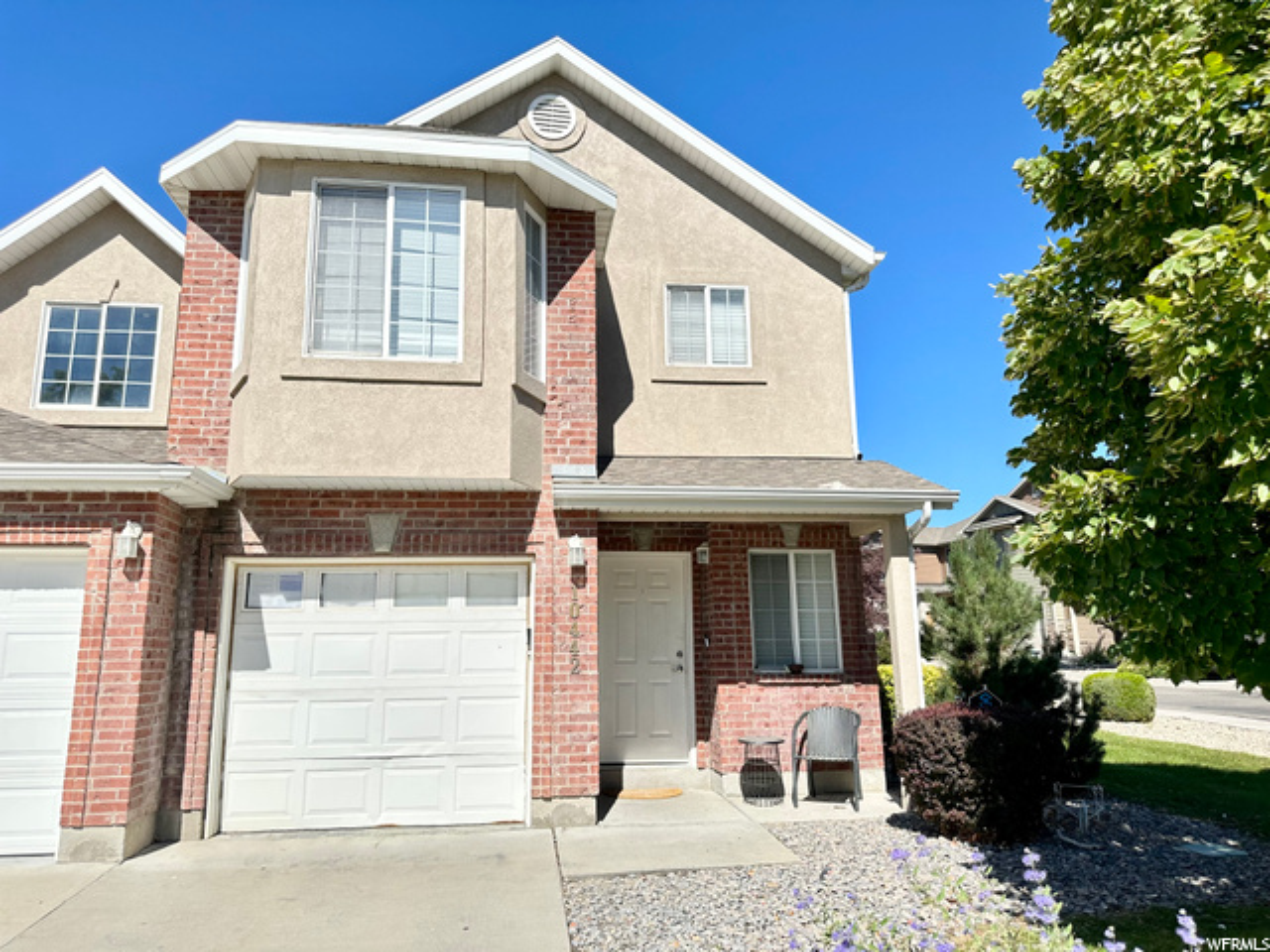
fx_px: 881
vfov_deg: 56.8
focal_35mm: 24
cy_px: 476
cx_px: 635
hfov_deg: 71.6
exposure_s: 1/4016
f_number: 1.78
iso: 80
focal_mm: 6.86
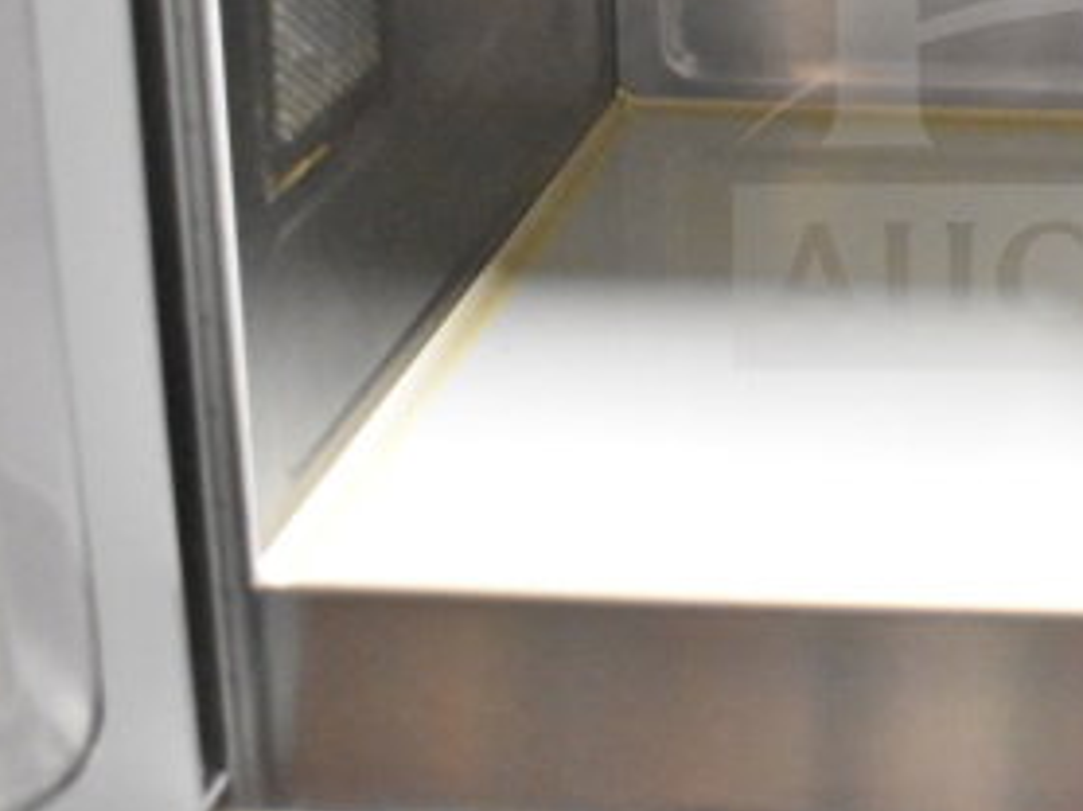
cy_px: 60
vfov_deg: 19.0
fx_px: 2376
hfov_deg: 24.1
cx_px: 1169
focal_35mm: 76
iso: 12800
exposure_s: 1/40
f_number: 3.8
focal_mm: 24
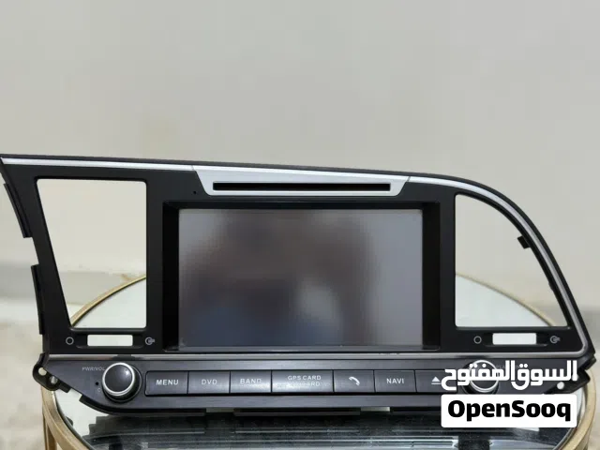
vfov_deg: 30.3
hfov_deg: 39.7
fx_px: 832
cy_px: 225
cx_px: 300
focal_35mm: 48
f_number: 1.78
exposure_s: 1/50
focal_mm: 6.76
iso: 125
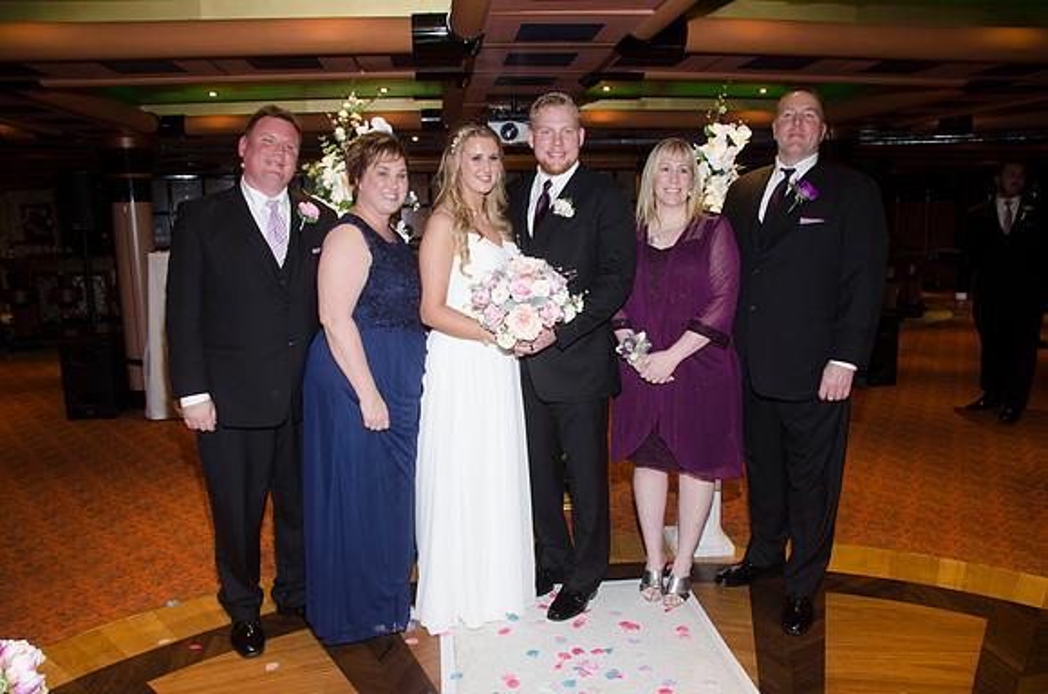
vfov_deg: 47.7
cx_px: 524
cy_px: 347
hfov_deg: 67.5
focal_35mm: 27
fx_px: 784
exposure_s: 1/60
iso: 400
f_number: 5.6
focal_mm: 18
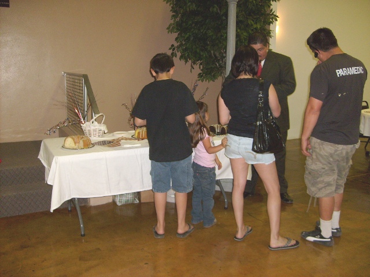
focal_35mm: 35
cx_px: 185
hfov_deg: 52.6
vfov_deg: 40.7
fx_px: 374
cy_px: 138
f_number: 2.8
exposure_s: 1/45
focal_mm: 5.8
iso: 100
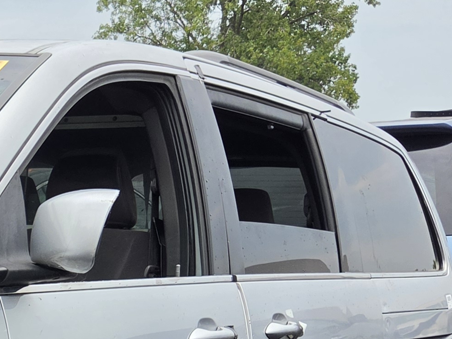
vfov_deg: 14.9
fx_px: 1214
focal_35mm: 93
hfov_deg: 18.3
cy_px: 482
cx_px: -259
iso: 80
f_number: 1.8
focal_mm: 5.4
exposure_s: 1/742
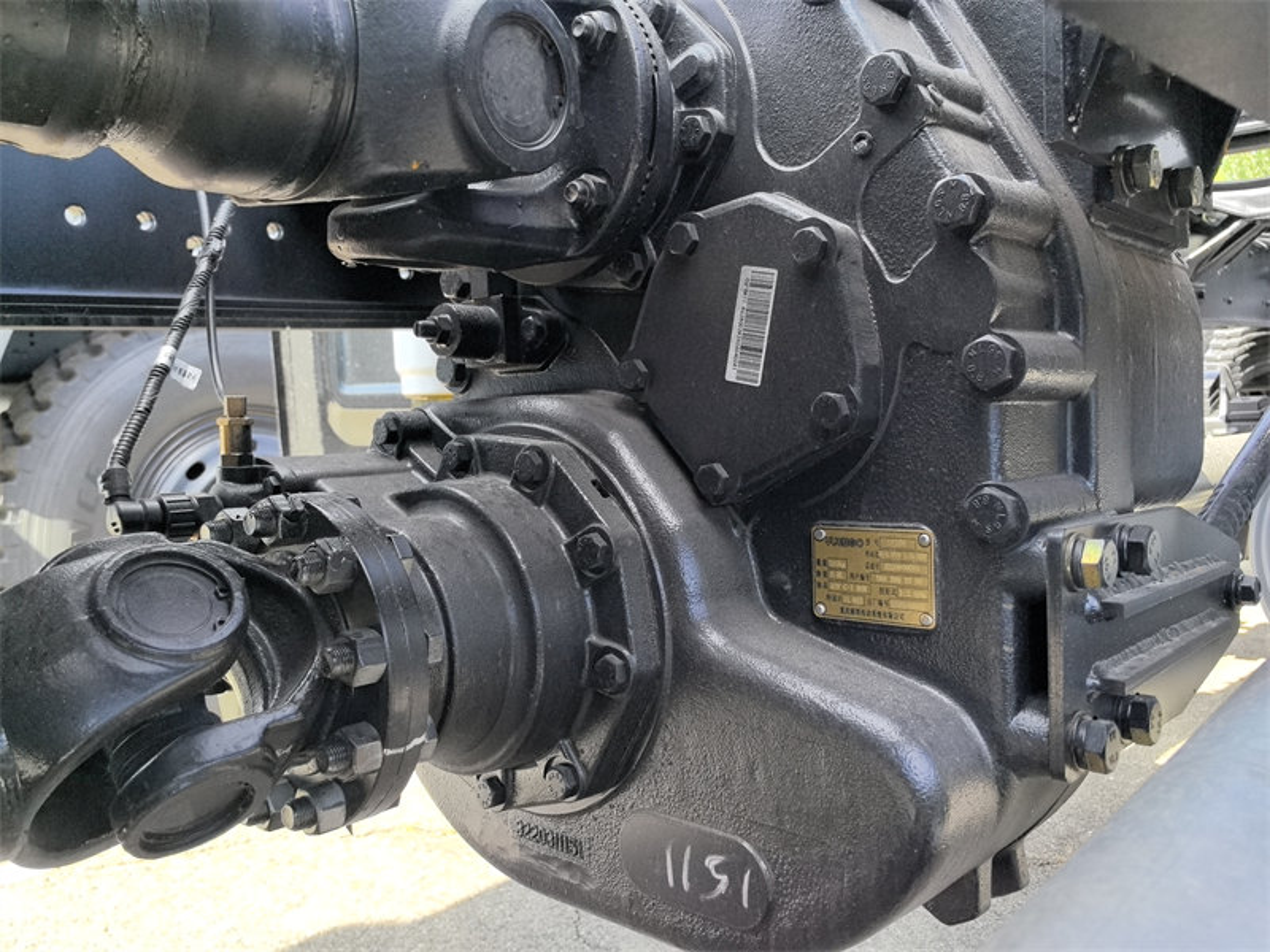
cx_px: 635
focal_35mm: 29
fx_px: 1064
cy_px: 476
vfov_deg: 48.2
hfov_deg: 61.7
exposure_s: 1/540
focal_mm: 5.75
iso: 50
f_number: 2
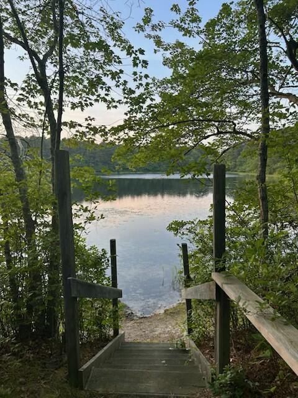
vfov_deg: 67.3
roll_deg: -0.2
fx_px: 298
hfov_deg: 53.1
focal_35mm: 26
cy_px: 199
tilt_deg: -5.0
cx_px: 149
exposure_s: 1/121
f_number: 1.5
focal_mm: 5.7
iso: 40
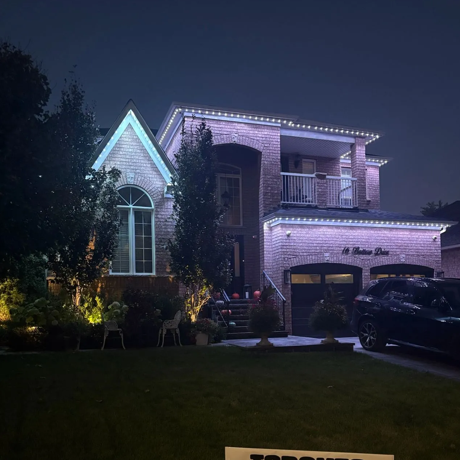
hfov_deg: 52.5
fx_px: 466
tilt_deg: +3.3
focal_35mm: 31
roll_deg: +1.3
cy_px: 289
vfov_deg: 52.0
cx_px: 232
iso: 1000
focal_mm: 5.96
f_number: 1.6
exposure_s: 1/30
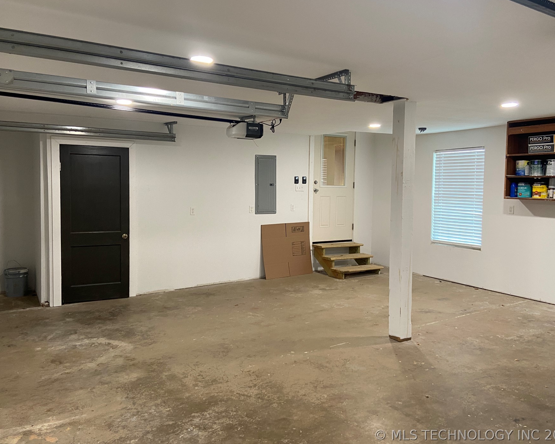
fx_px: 460
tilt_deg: -4.7
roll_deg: -0.9
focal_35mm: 28
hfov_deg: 62.2
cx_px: 274
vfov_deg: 51.5
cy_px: 216
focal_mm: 4.25
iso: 200
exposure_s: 1/60
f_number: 1.8
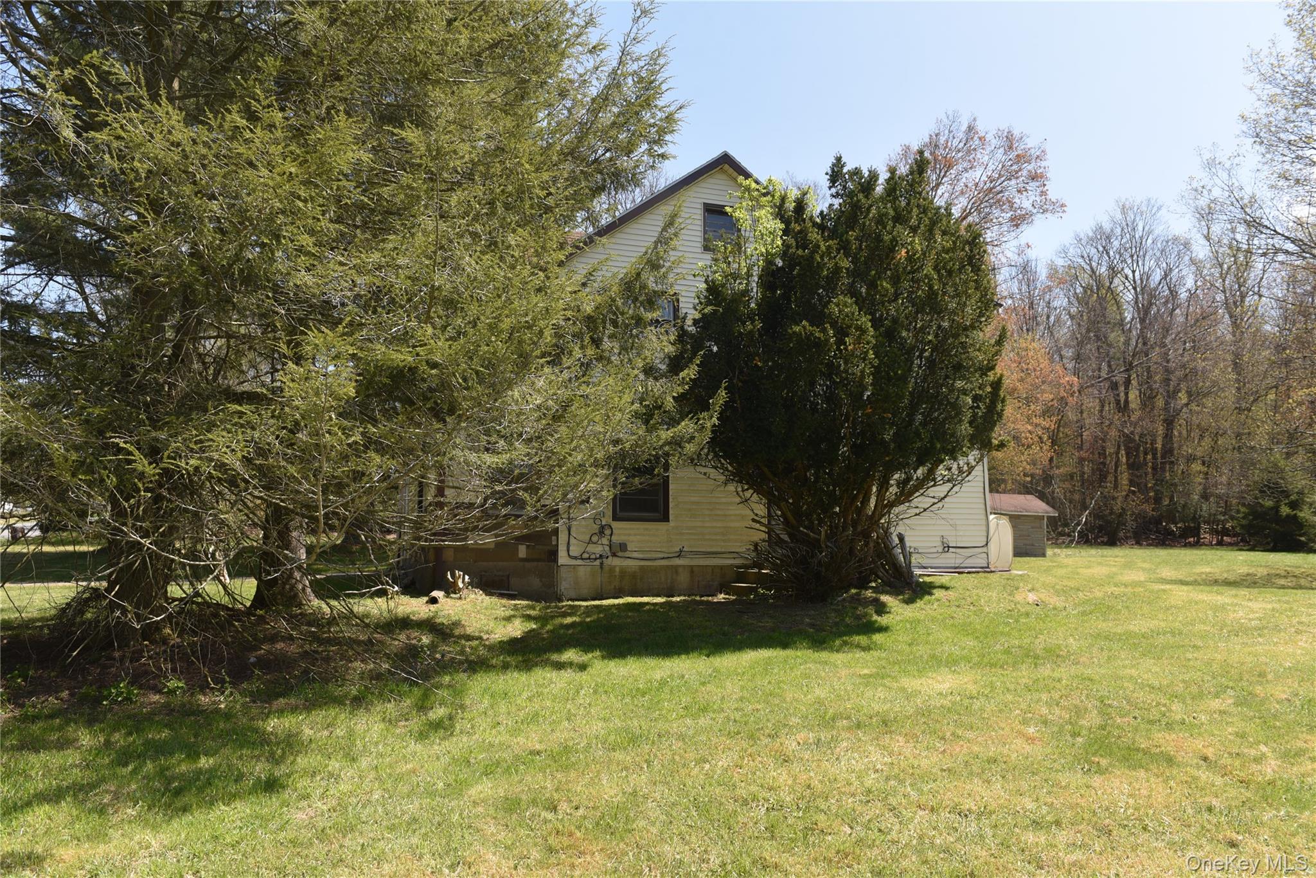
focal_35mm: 24
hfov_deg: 73.7
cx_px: 658
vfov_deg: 53.1
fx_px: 877
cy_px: 439
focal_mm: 24
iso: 100
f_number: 6.3
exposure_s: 1/160
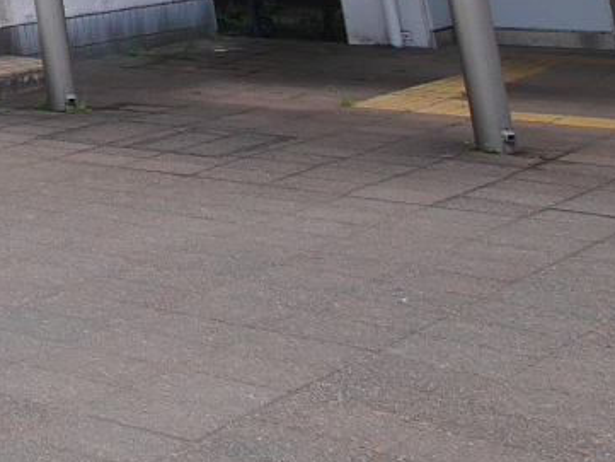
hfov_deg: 14.3
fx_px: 1564
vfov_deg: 14.4
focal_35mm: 88
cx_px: -889
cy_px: -424
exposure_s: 1/320
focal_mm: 7
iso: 200
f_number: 6.3
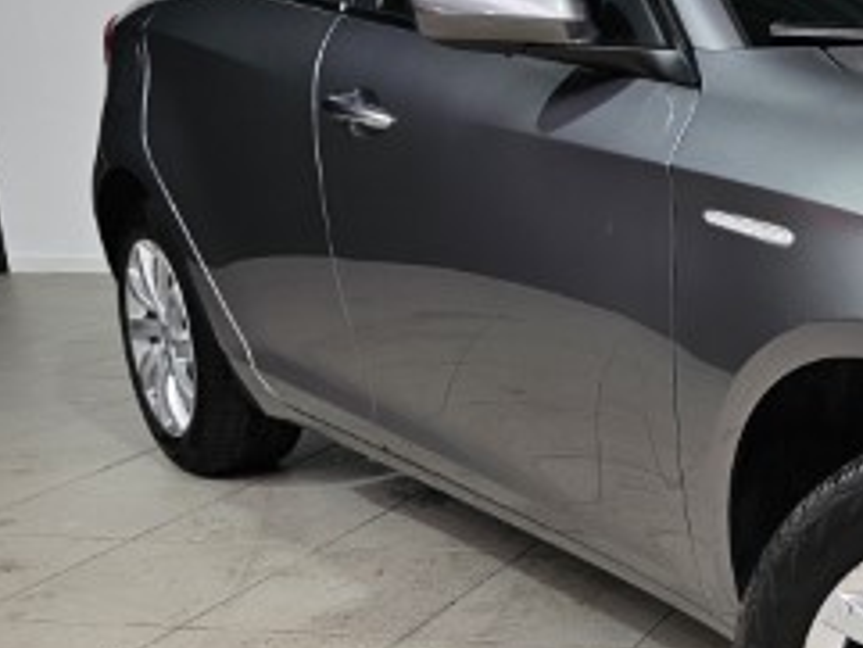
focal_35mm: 61
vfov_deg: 24.0
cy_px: 412
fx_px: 1522
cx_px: 1128
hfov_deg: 26.7
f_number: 1.7
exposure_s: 1/180
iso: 64
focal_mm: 6.3
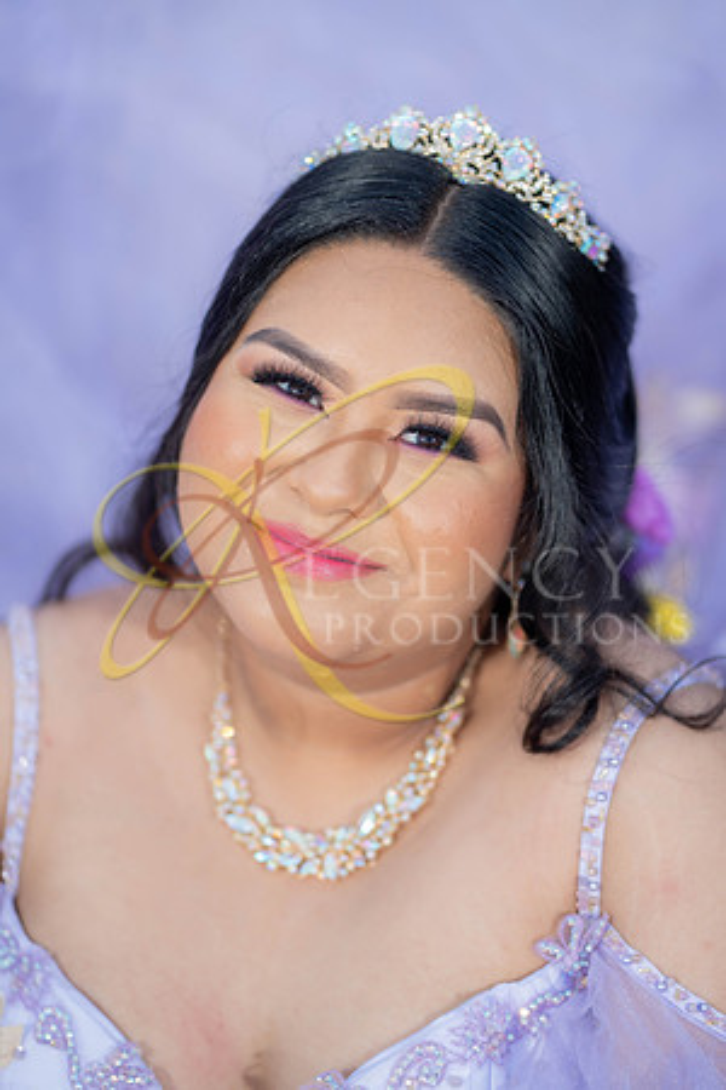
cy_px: 545
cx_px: 363
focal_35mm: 85
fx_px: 2571
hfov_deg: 16.1
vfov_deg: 23.9
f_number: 1.8
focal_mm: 85
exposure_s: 1/1250
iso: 125
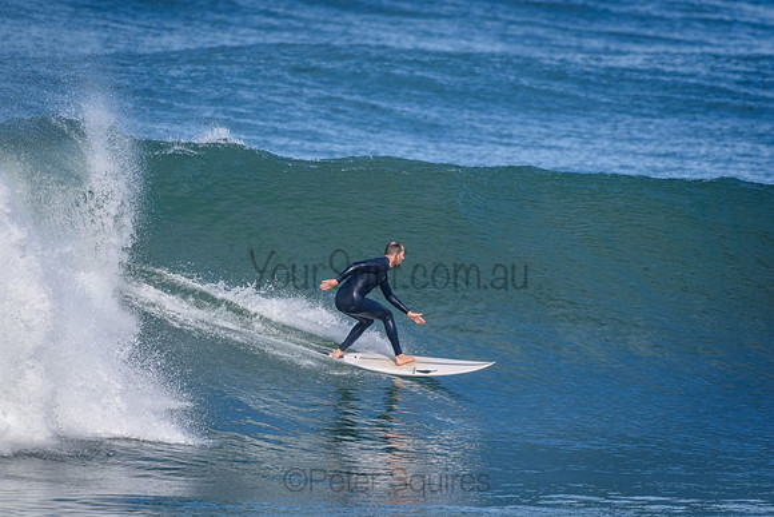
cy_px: 258
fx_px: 16128
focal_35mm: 750
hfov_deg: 2.7
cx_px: 387
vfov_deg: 1.8
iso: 450
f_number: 5.6
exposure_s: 1/2000
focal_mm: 500
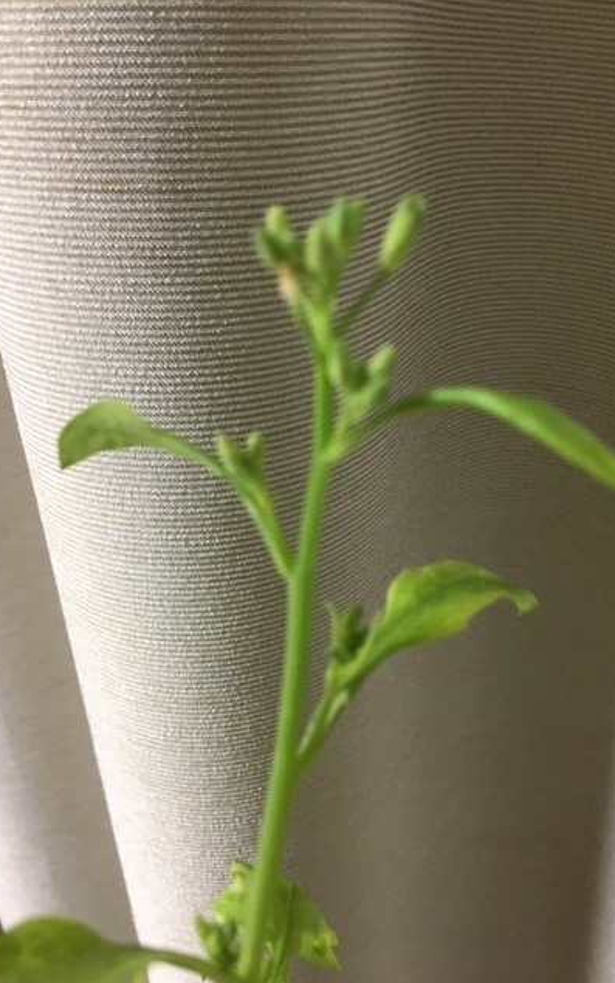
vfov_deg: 61.2
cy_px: 491
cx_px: 349
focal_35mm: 31
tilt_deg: -32.3
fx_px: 831
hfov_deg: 40.5
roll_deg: +1.1
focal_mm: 4.15
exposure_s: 1/24
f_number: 2.2
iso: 200
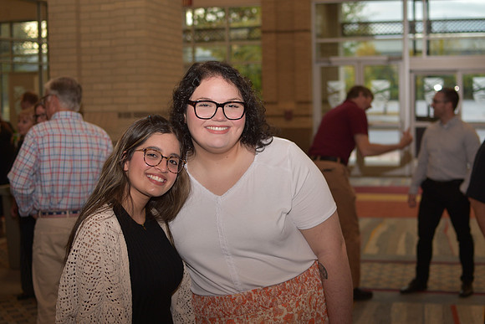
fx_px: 707
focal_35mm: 52
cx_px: 242
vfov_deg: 25.8
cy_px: 162
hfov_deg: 37.8
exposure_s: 1/160
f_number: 2.8
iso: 200
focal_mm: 35
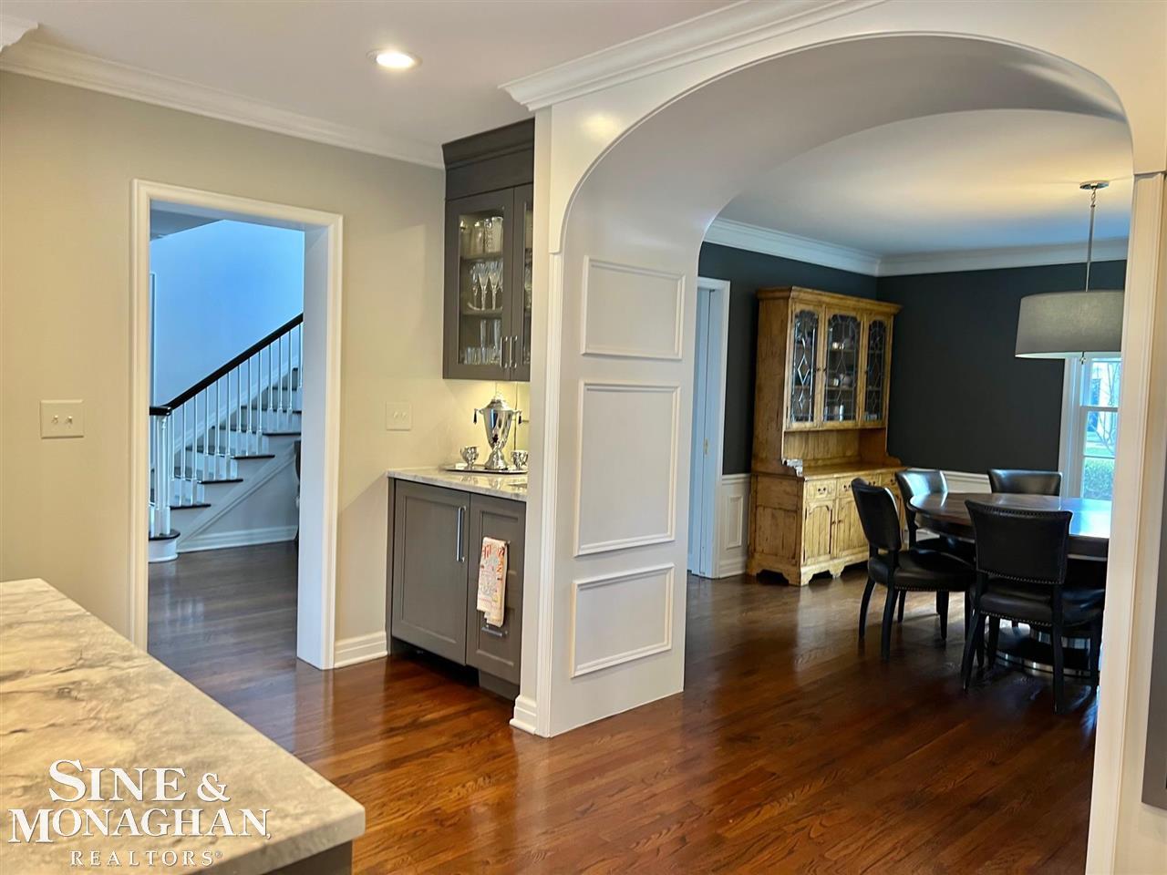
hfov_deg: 67.3
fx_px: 877
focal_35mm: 26
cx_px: 584
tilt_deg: -4.0
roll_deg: -1.7
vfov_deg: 53.1
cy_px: 438
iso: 100
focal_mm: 5.7
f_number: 1.5
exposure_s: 1/60
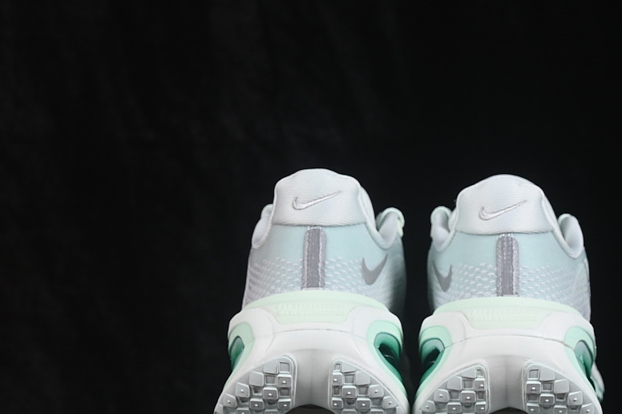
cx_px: 418
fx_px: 1796
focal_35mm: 104
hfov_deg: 19.6
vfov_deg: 13.2
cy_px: 251
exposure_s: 1/80
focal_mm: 50
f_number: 8
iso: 160
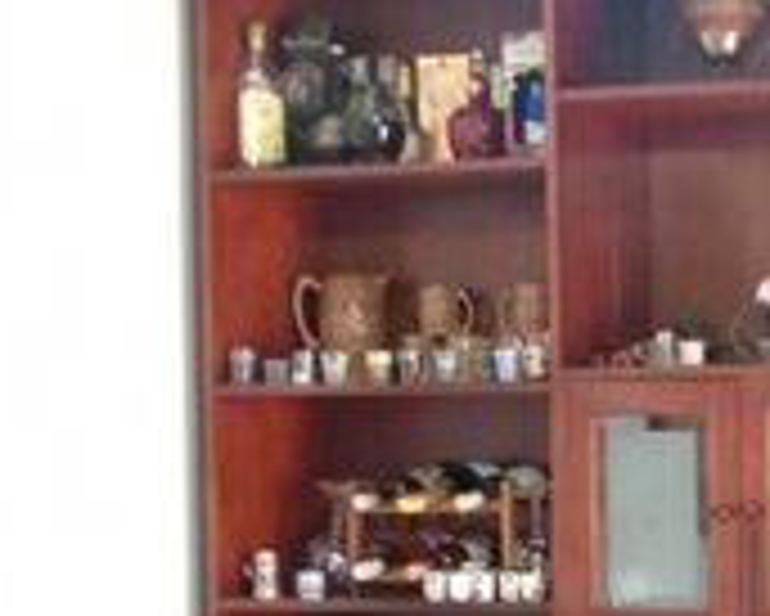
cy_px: 472
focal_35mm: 106
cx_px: 1040
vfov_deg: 14.5
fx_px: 2417
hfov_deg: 16.9
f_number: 1.8
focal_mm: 3.98
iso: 2371
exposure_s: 1/20
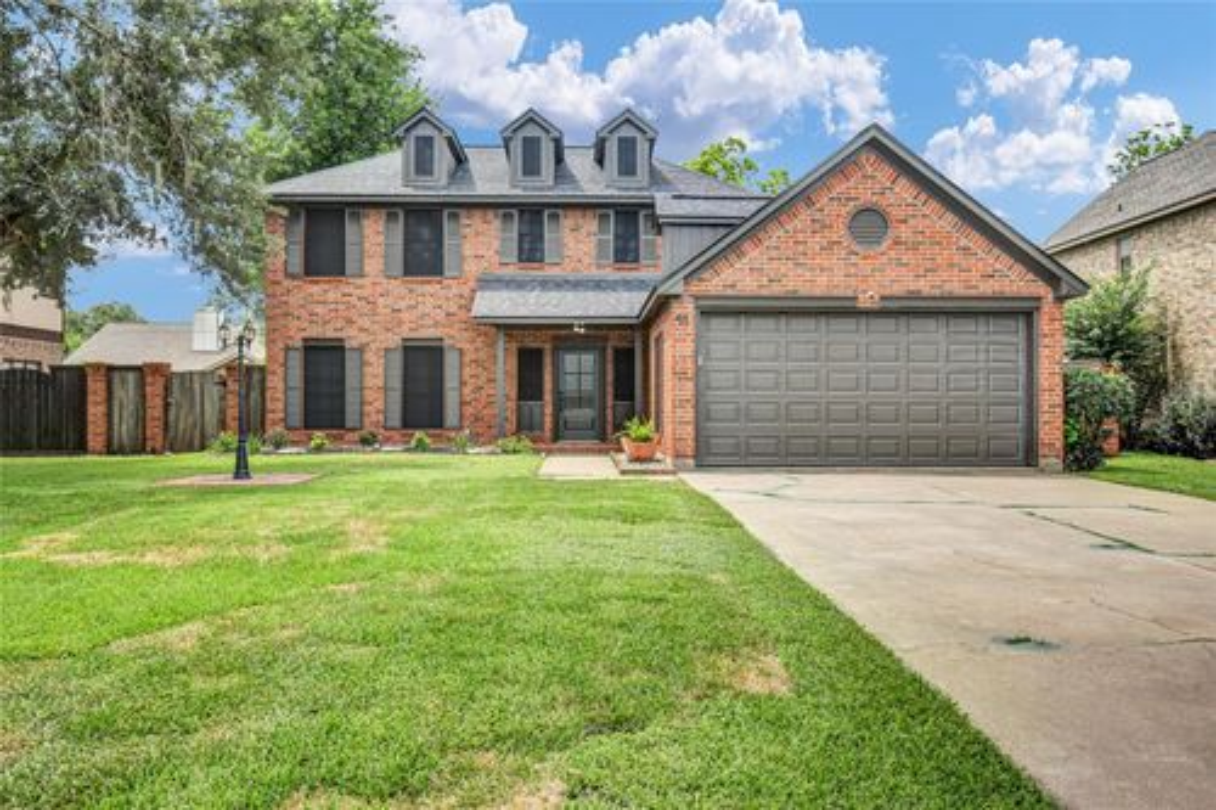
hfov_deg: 61.9
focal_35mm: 30
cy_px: 405
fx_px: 1013
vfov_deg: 43.6
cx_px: 608
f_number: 7.1
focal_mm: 20
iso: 100
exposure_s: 1/200
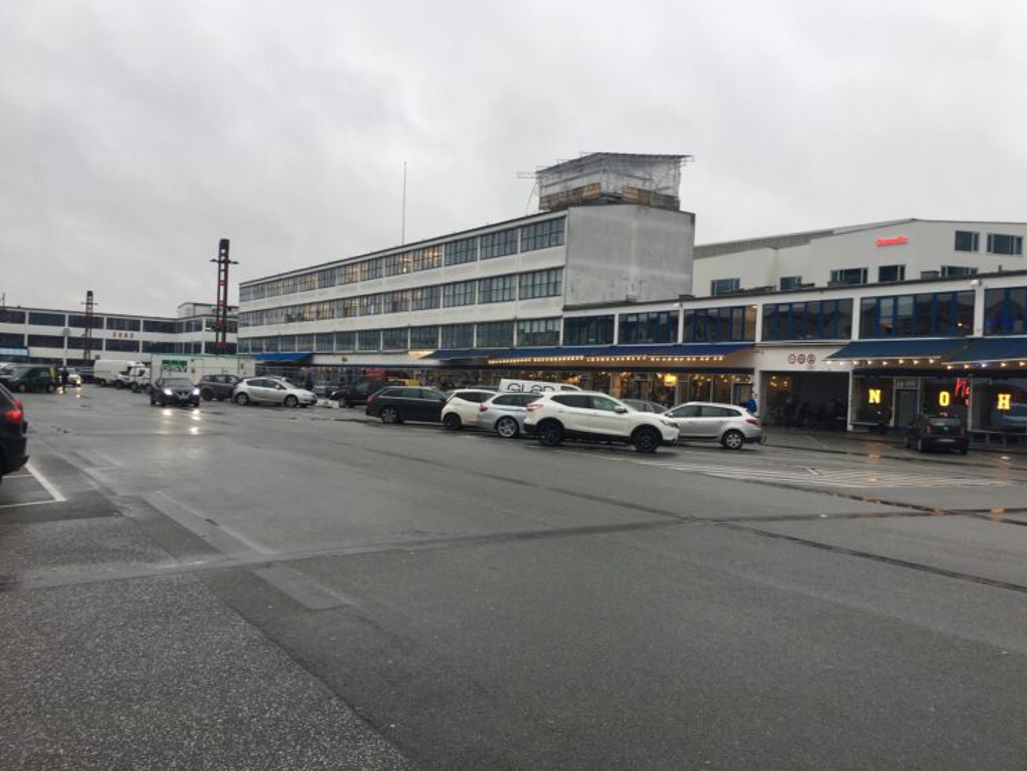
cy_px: 383
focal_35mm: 30
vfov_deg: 46.8
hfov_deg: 59.9
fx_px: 890
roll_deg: -1.6
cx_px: 519
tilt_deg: +0.1
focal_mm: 4.15
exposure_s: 1/50
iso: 25
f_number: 2.2
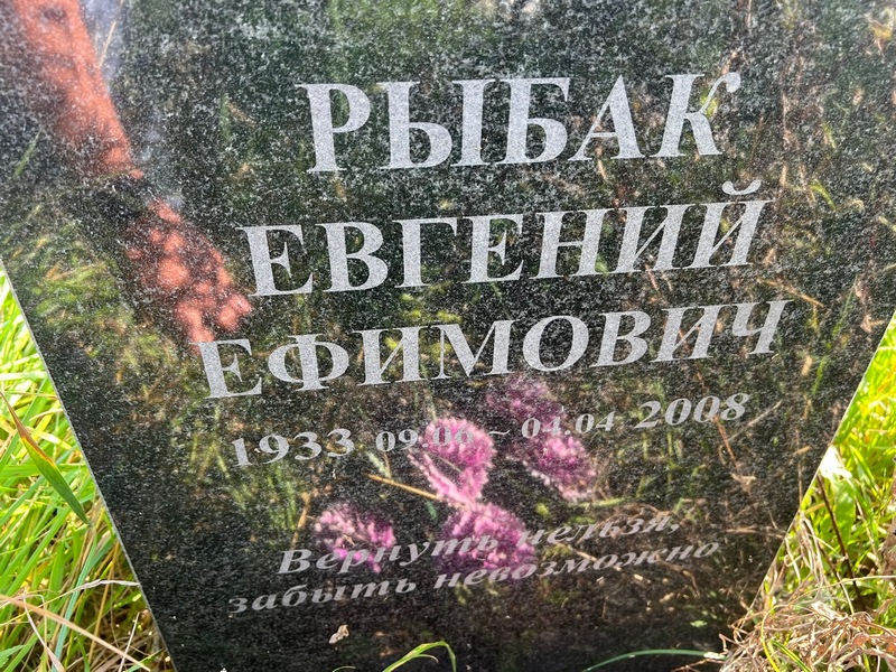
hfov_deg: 67.3
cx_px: 448
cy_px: 336
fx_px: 673
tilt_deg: -38.1
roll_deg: -0.7
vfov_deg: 53.1
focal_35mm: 26
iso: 50
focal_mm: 5.7
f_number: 1.5
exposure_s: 1/121
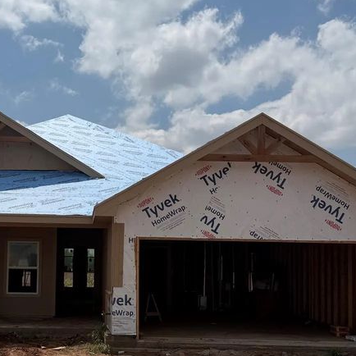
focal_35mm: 50
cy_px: 233
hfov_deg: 33.3
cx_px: 85
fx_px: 582
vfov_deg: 33.8
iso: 80
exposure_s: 1/14286
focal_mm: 6.76
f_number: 1.78
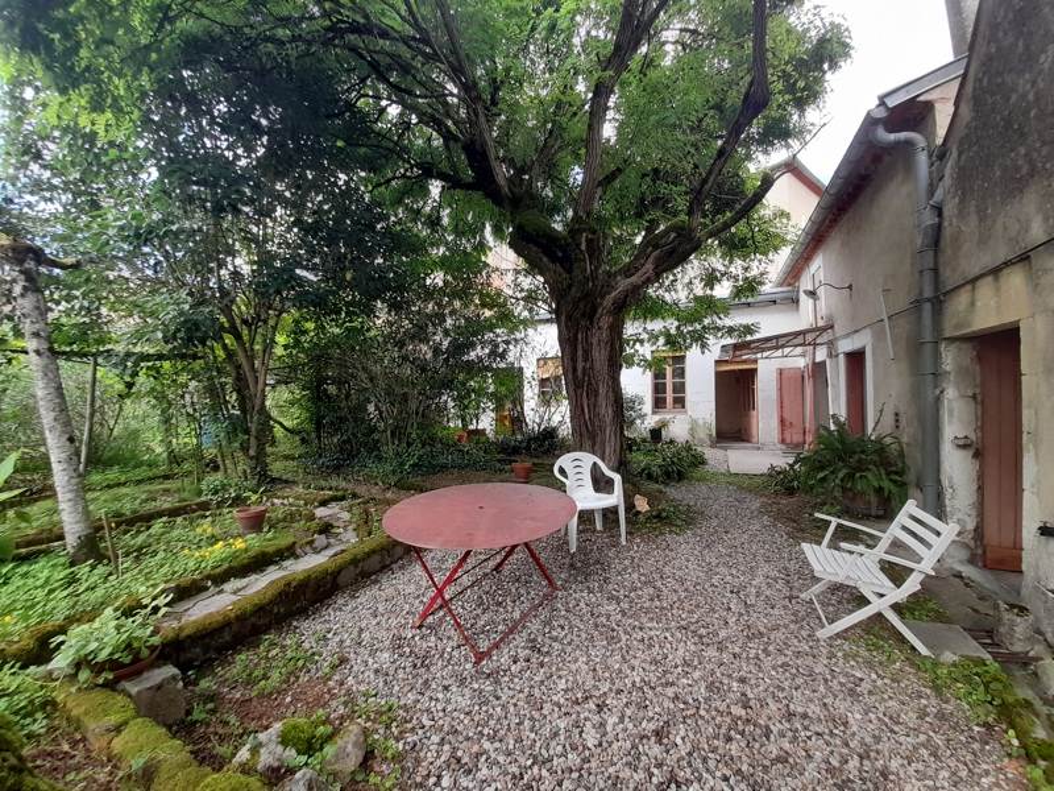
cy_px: 396
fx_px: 396
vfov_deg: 89.9
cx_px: 527
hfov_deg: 106.2
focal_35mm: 13
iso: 64
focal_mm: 1.42
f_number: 2.2
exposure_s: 1/120
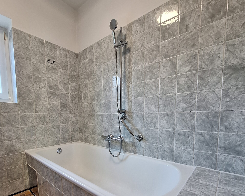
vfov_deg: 74.8
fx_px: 123
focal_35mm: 17
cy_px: 129
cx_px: 123
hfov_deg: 89.6
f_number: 2.2
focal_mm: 1.74
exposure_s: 1/40
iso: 100
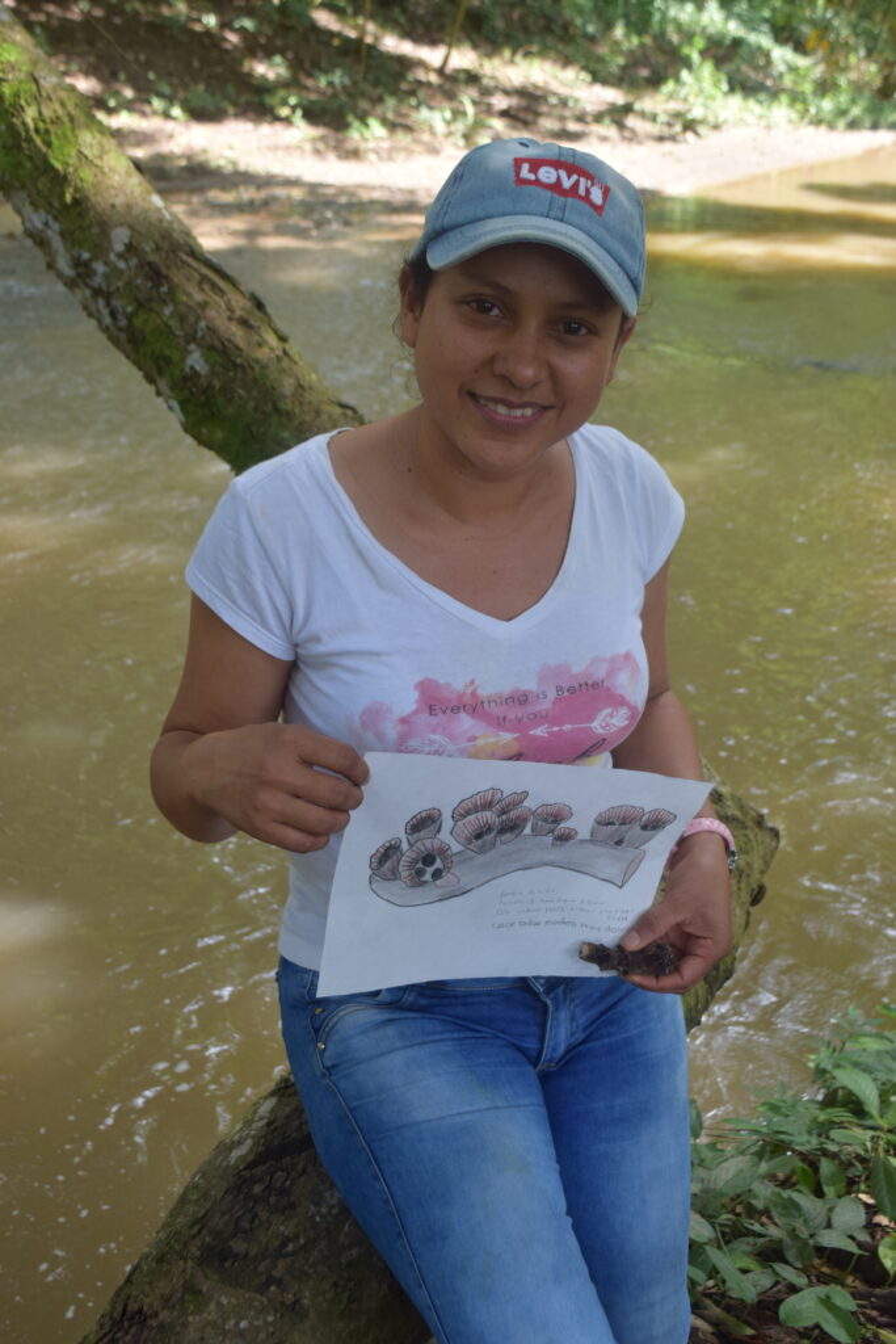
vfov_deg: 49.5
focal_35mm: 39
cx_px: 448
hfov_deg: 34.2
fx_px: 1455
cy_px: 672
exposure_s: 1/160
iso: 400
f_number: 6.3
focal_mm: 26
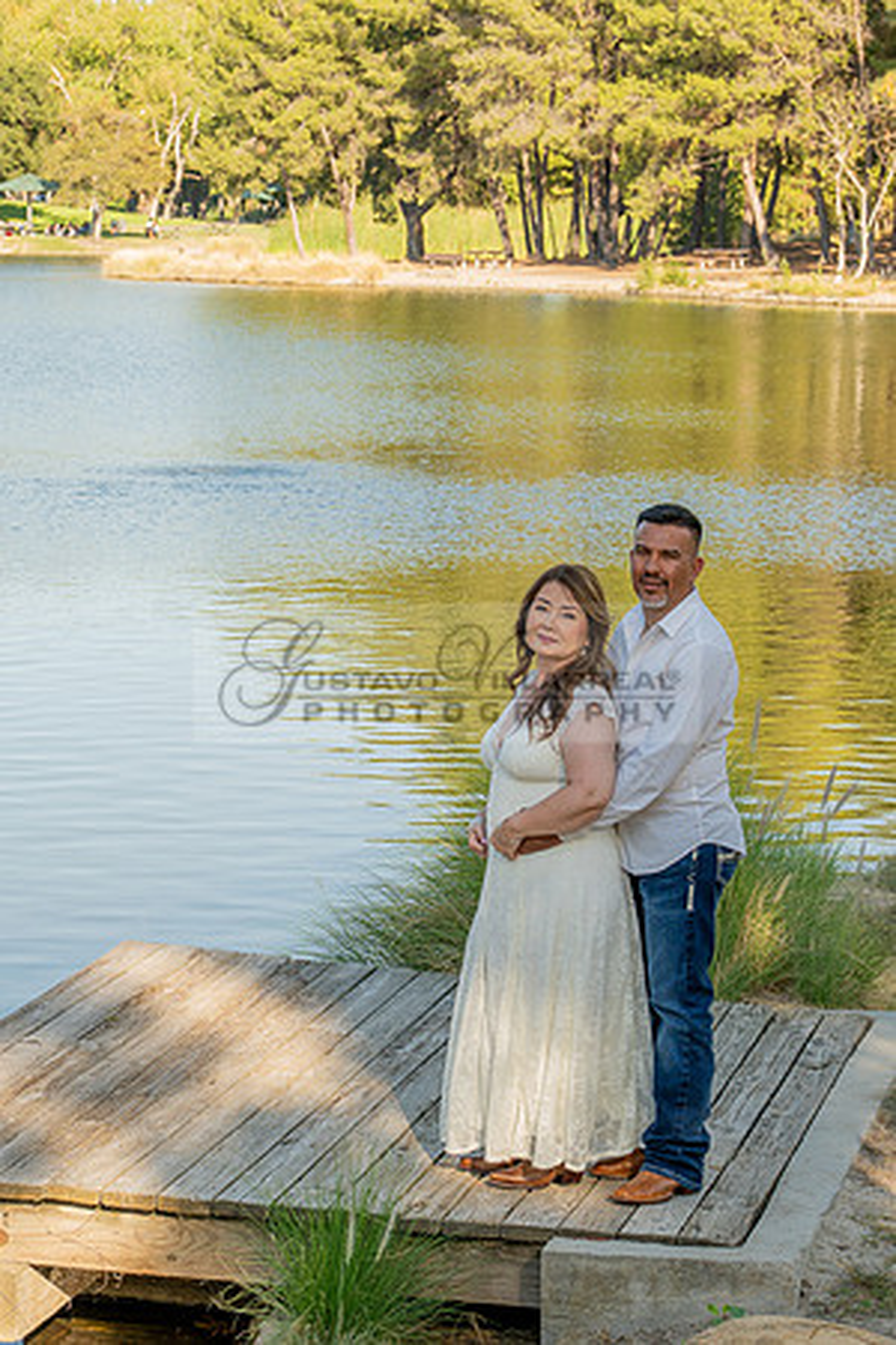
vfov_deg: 19.7
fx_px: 3858
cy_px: 813
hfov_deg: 13.2
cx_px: 306
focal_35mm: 103
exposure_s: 1/200
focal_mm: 57
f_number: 7.1
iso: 200
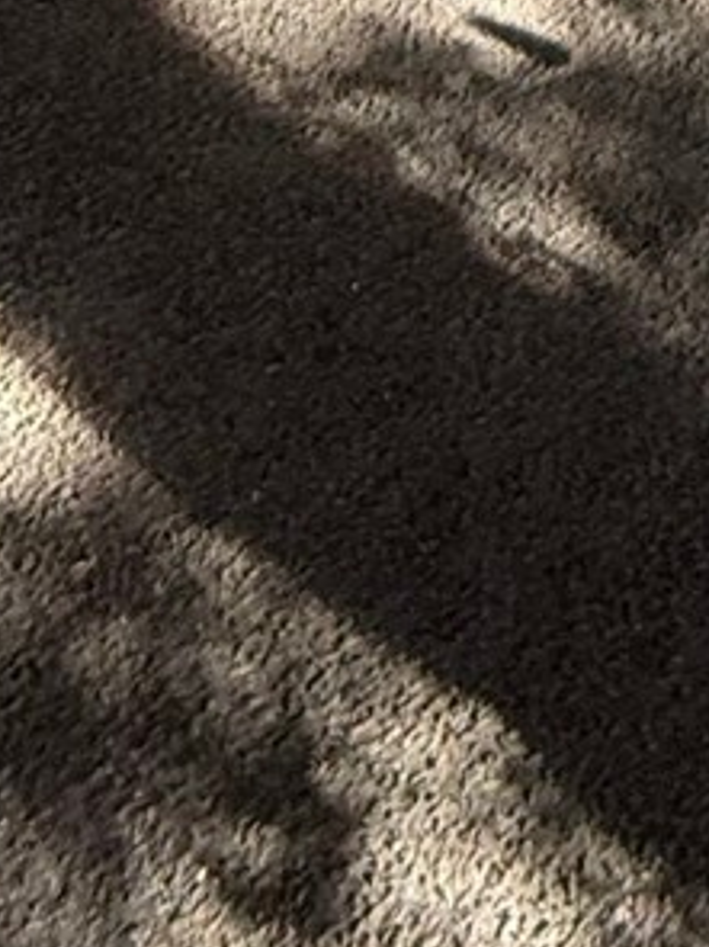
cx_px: 1235
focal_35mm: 73
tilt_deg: -8.0
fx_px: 1995
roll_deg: -0.9
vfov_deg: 15.0
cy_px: -1335
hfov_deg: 17.0
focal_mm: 2.22
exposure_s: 1/120
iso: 320
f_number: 2.2
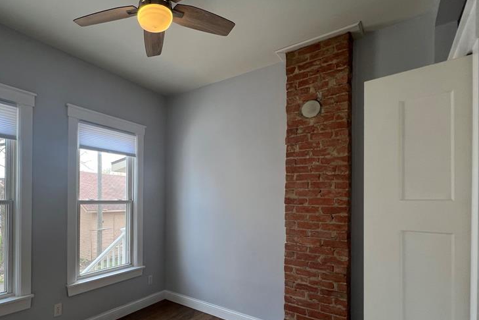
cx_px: 162
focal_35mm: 19
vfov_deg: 63.7
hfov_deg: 84.1
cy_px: 198
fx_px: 253
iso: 40
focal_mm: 1.57
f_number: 1.8
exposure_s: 1/120
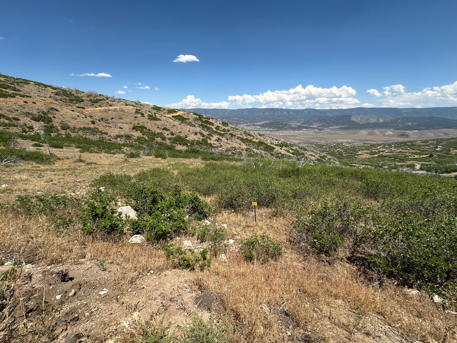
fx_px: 185
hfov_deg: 102.1
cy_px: 172
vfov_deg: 85.7
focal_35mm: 14
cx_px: 228
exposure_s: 1/1949
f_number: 2.2
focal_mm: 2.22
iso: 50
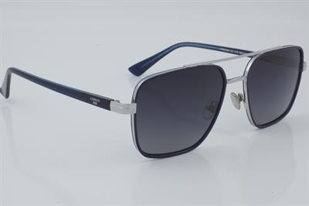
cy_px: 103
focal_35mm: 75
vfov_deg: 18.2
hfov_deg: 27.0
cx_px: 154
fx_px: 643
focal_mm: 50
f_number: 32
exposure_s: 1/3
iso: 100
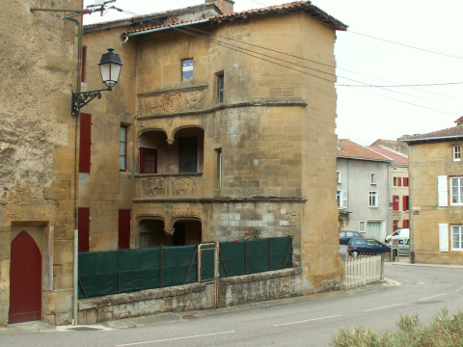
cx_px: 232
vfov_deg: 40.7
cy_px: 174
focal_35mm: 35
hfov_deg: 52.6
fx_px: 468
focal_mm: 5.86
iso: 50
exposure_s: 1/125
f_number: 5
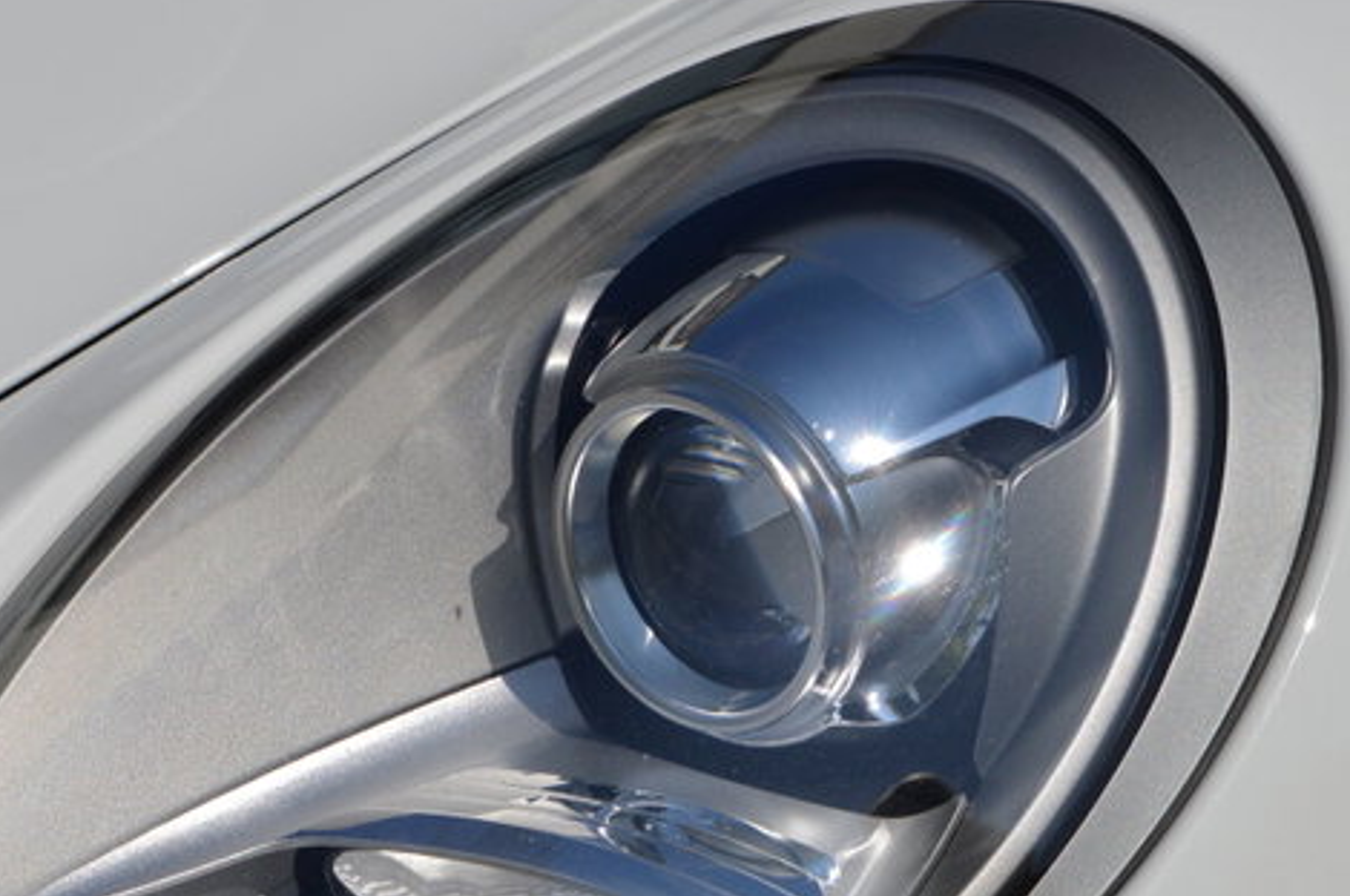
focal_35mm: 157
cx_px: 529
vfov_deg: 8.7
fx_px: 5879
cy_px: 797
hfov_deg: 13.1
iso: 100
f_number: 13
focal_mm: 48
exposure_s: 1/640
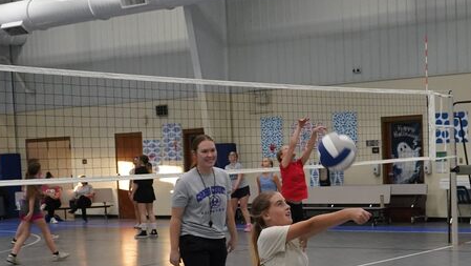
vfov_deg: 16.2
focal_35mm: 74
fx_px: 925
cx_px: 344
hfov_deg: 28.2
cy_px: 230
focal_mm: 31
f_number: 3.5
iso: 5000
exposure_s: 1/400
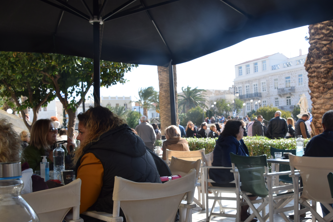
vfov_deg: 35.7
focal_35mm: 37
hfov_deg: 51.8
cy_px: 140
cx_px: 182
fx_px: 342
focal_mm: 18
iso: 250
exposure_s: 1/250
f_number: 8
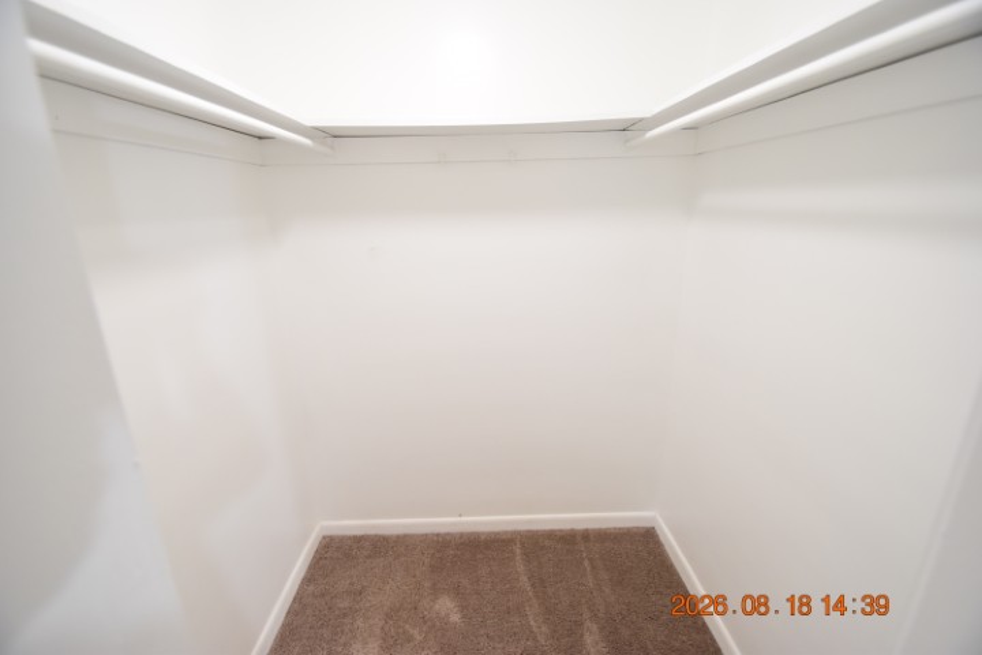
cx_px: 491
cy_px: 328
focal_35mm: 15
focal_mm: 10
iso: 1100
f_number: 3.5
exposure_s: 1/60
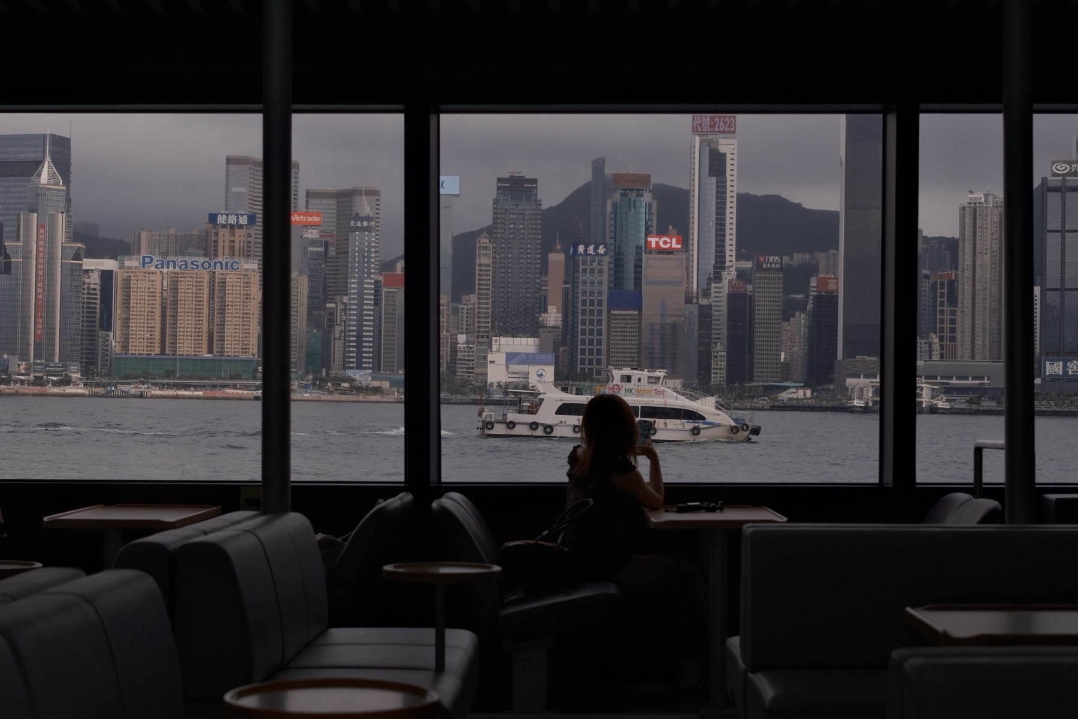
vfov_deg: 37.9
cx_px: 539
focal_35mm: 35
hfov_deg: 54.4
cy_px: 360
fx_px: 1048
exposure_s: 1/850
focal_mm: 23
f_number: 3.2
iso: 125
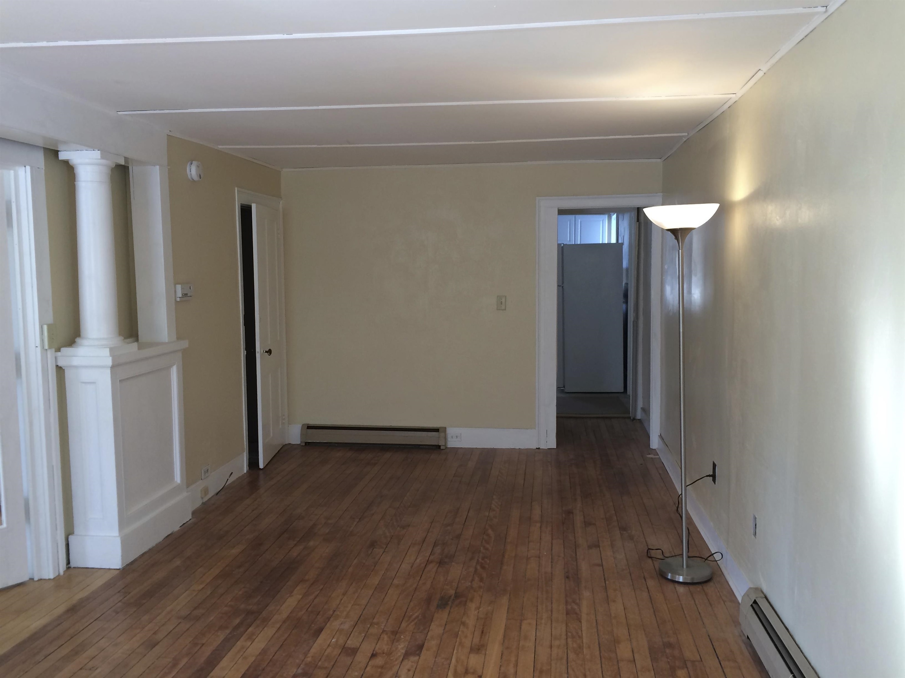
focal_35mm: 29
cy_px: 339
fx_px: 758
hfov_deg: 61.7
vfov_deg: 48.2
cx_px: 452
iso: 40
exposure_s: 1/40
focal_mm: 4.15
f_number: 2.2
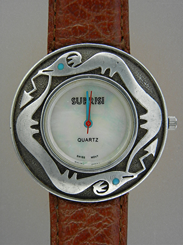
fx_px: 416
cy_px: 122
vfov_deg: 32.7
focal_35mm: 59
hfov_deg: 24.8
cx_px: 92
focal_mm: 10.6
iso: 640
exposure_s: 1/24.1
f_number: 4
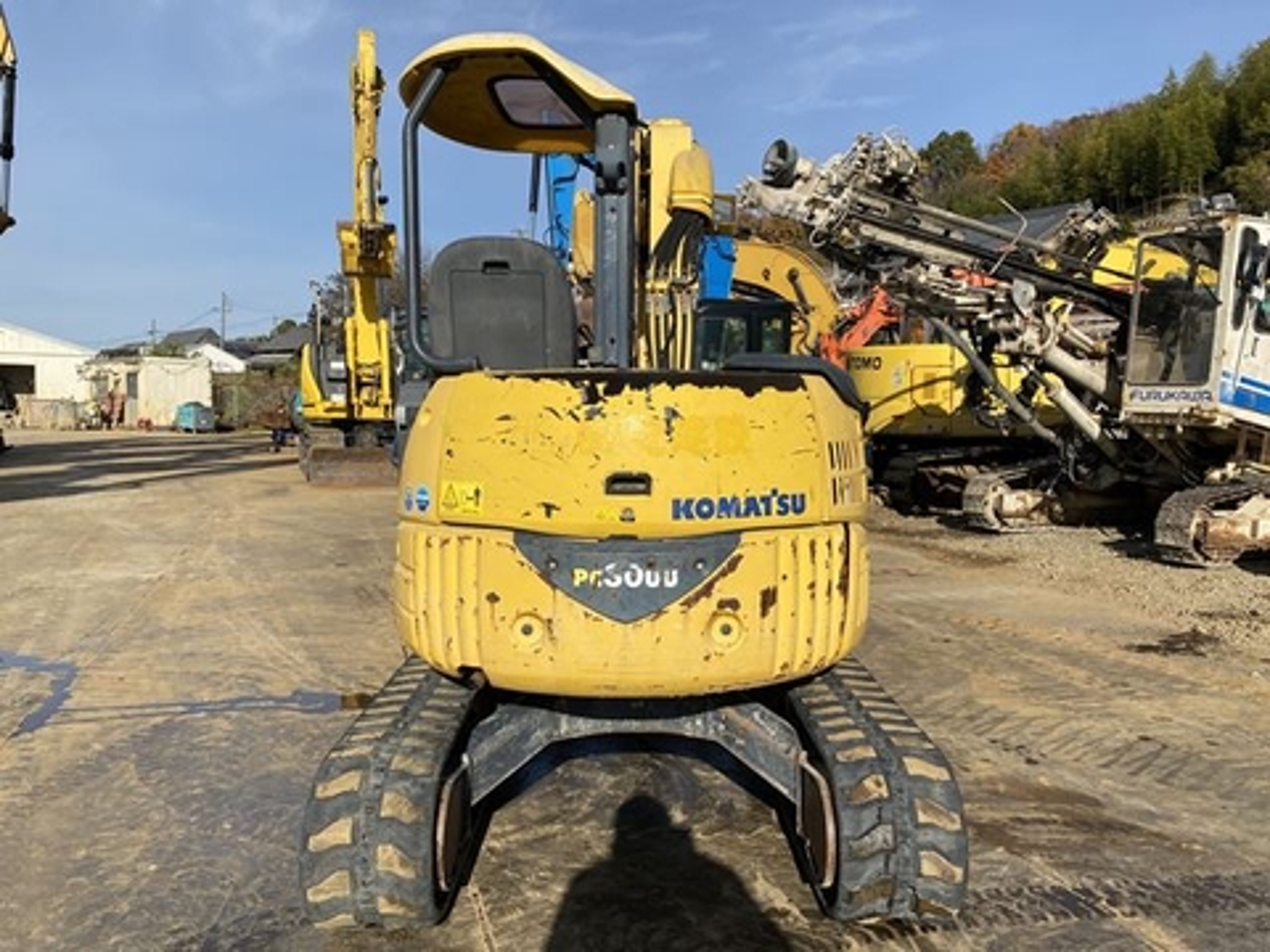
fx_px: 954
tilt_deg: -4.5
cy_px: 476
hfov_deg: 67.3
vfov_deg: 53.1
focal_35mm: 26
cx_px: 635
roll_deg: -2.5
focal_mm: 4.25
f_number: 1.8
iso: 32
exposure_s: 1/4115
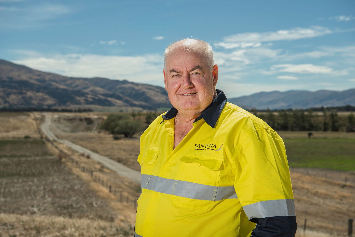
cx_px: 178
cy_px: 118
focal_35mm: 60
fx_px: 592
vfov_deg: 22.6
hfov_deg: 33.4
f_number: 8
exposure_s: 1/250
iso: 64
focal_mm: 60
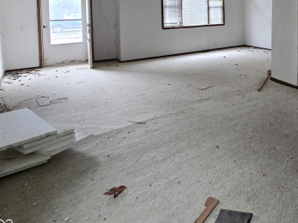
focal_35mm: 25
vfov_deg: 48.9
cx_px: 274
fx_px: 215
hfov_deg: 58.2
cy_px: 21
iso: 400
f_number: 2.2
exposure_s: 1/60
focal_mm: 2.2
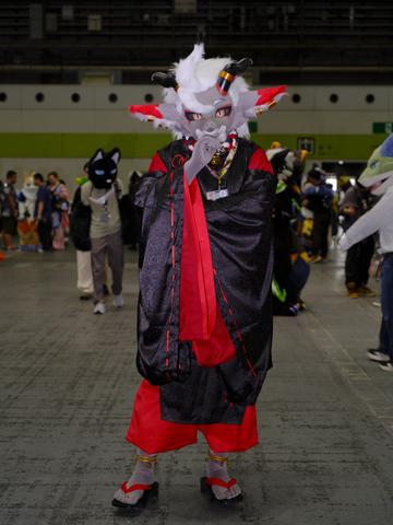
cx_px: 196
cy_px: 262
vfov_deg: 37.5
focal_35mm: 51
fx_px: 772
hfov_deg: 28.6
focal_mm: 64
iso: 1000
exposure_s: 1/60
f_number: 4
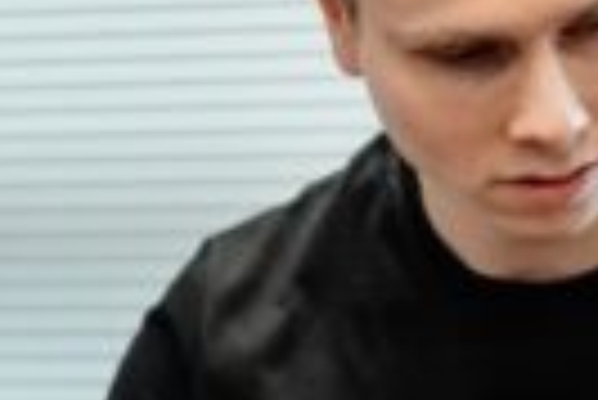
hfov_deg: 7.4
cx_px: -153
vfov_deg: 4.9
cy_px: 649
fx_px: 4590
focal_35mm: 276
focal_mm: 35
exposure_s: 1/125
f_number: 1.2
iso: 200
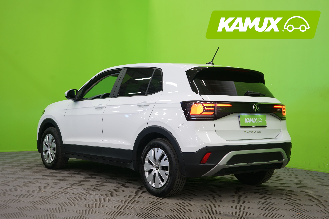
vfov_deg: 27.0
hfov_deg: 39.6
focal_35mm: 50
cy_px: 110
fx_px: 457
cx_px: 164
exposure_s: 1/8
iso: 400
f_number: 5
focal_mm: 50
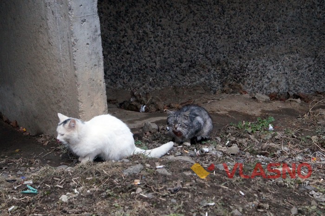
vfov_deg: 15.2
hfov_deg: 22.6
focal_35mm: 90
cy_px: 108
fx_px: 812
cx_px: 162
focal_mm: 60
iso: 3200
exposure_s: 1/40
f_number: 5.6
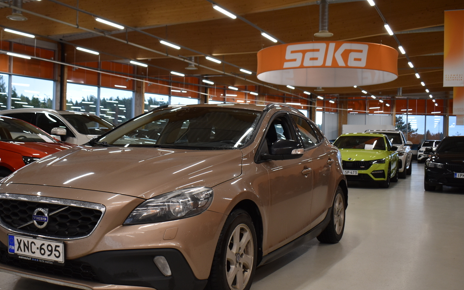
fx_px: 531
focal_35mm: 42
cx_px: 179
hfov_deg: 46.8
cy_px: 154
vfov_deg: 30.5
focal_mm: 22
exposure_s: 1/90
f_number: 4.8
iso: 400
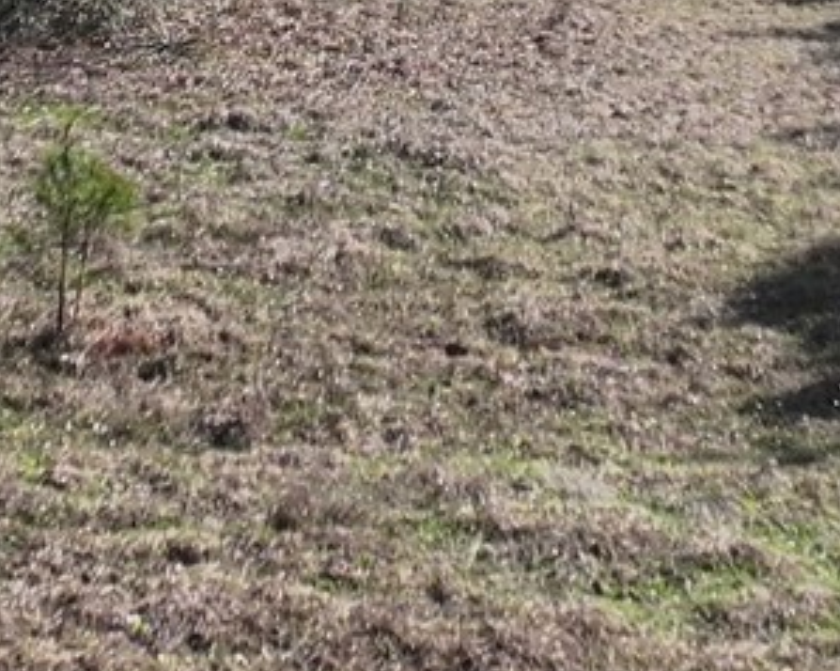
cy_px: -202
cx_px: 396
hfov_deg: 12.0
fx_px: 4000
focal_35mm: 161
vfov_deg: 9.4
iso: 190
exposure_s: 1/2500
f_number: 2.8
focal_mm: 12.29
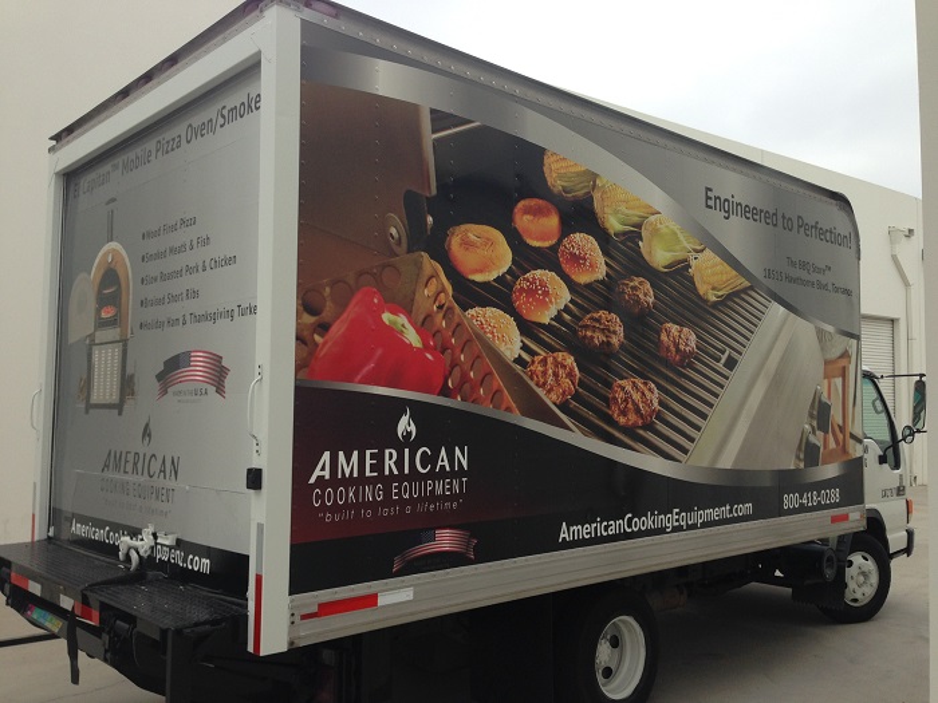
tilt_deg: +3.5
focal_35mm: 33
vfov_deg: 42.9
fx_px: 894
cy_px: 352
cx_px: 469
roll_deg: -1.3
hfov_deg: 55.4
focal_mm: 4.12
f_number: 2.4
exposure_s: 1/304
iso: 50
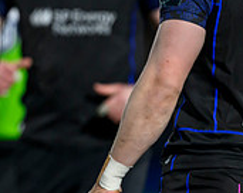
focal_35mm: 1277
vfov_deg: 1.2
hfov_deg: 1.5
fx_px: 9163
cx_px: -145
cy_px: 32
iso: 3200
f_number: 3.2
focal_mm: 400
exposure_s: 1/1600
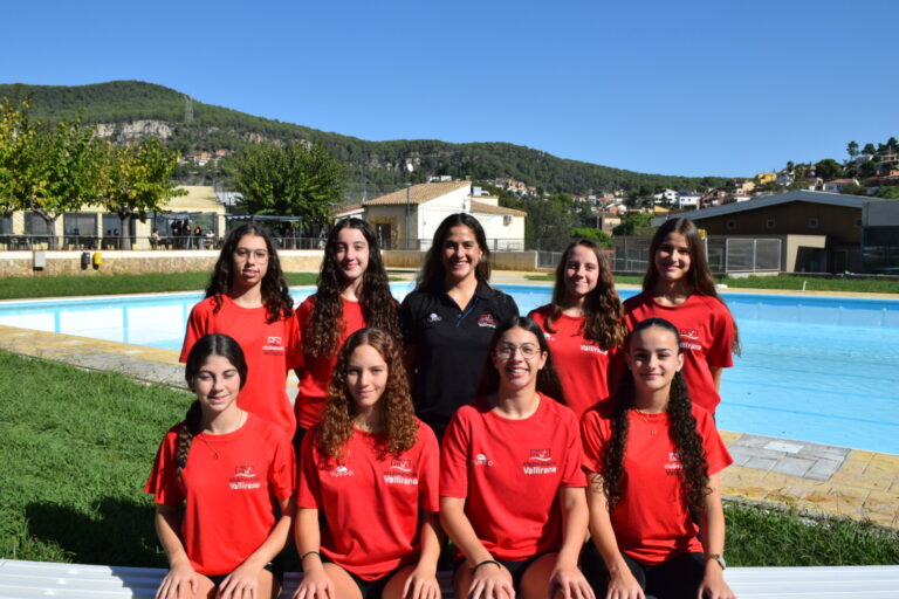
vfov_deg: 40.0
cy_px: 300
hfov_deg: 57.2
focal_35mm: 33
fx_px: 824
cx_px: 450
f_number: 11
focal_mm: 22
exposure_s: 1/500
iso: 200
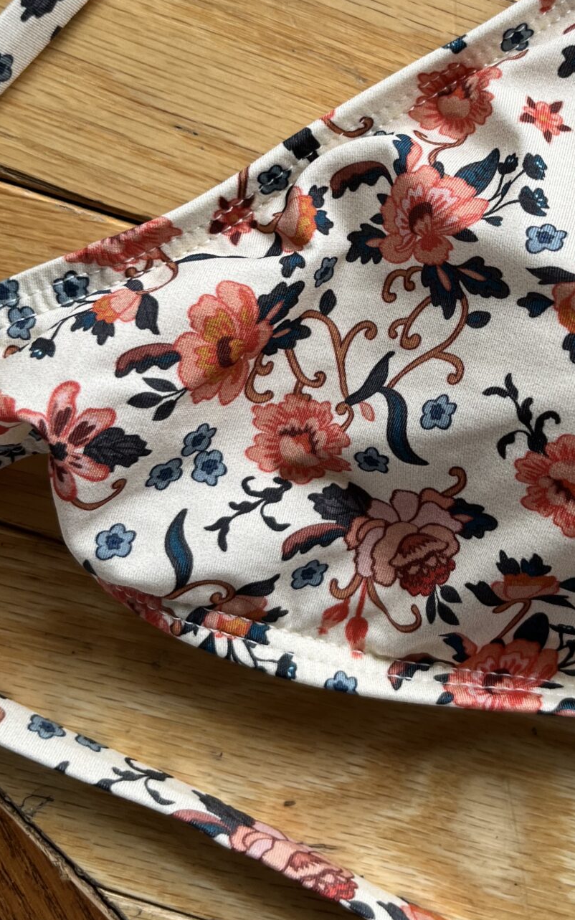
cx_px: 468
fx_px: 1103
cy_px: 282
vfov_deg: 44.4
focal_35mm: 44
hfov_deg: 28.5
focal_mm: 5.1
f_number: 1.6
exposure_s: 1/122
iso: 64
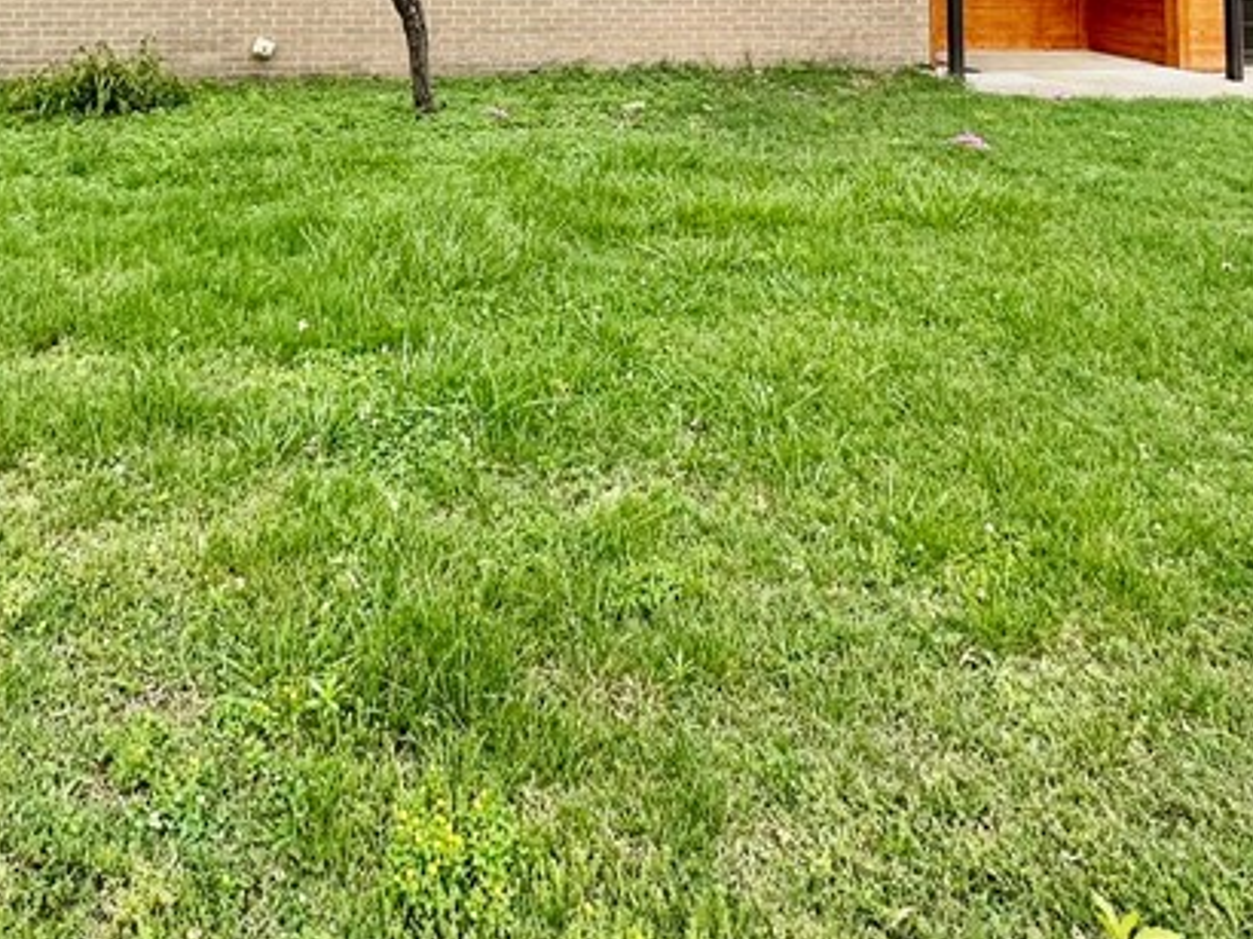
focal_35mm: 35
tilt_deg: +4.7
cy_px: -217
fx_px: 1266
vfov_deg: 32.7
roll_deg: -0.8
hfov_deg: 51.5
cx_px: 397
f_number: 2.2
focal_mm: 2.22
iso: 40
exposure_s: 1/404
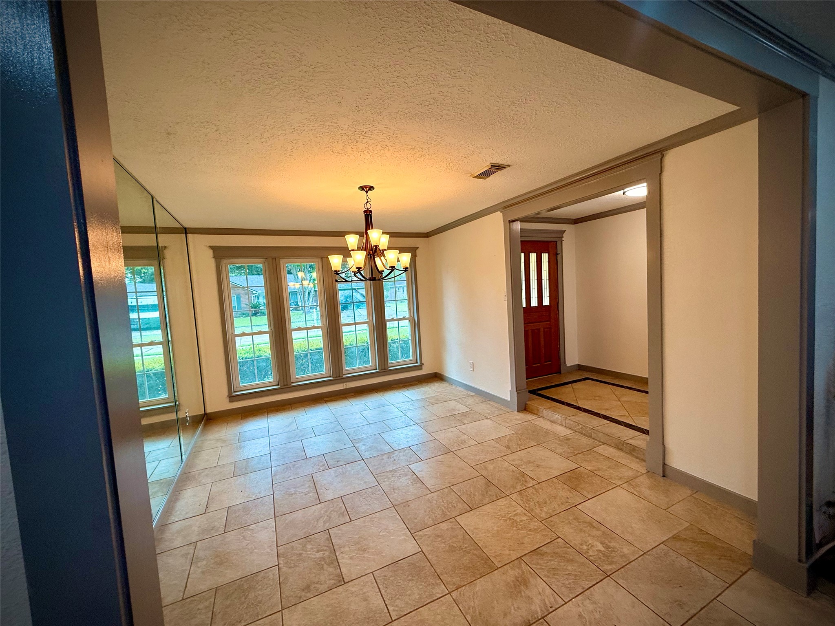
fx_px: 338
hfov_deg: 102.1
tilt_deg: -4.7
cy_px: 313
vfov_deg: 85.7
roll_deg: +3.3
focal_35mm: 14
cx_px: 418
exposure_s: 1/120
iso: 100
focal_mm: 2.22
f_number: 2.2
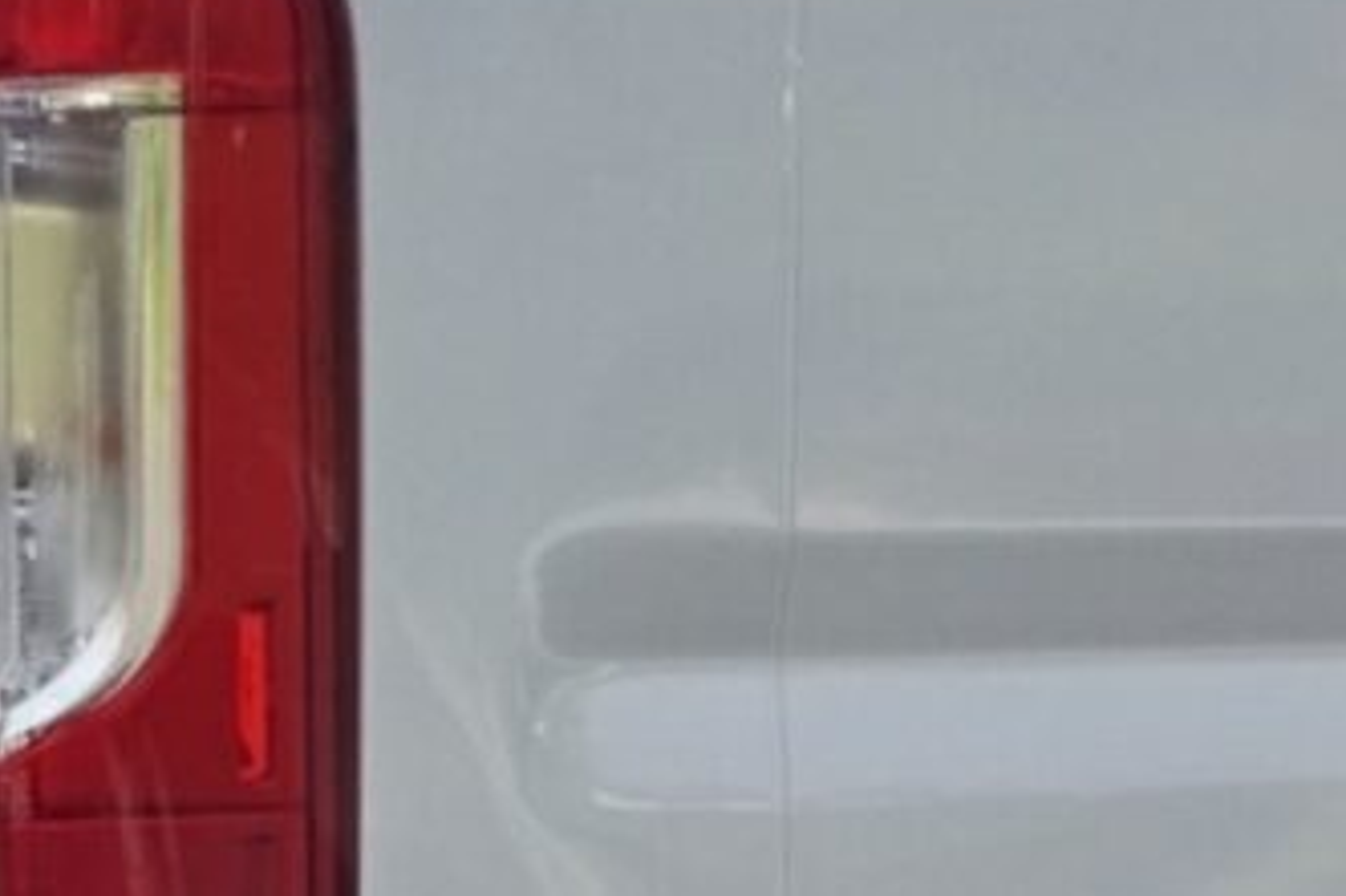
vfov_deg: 7.4
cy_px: 803
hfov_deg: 10.0
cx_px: 3041
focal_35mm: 185
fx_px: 6913
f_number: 1.6
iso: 50
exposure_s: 1/410
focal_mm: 6.14
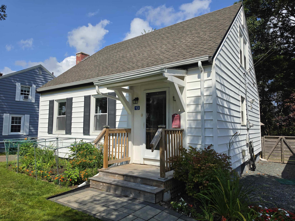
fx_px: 196
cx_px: 148
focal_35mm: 23
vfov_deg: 58.9
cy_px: 110
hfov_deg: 73.9
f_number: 1.4
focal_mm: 6.5
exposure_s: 1/7939
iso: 50
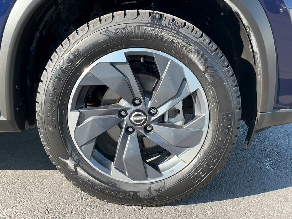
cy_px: 110
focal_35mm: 30
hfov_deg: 60.0
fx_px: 253
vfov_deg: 46.8
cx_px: 146
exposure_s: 1/247
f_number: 1.8
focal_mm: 3
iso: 25
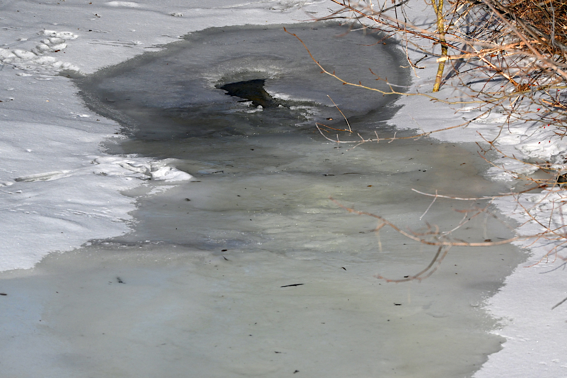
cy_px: 189
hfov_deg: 11.0
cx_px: 284
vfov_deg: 7.3
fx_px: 2953
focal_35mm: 188
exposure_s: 1/3200
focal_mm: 125
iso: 640
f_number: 8
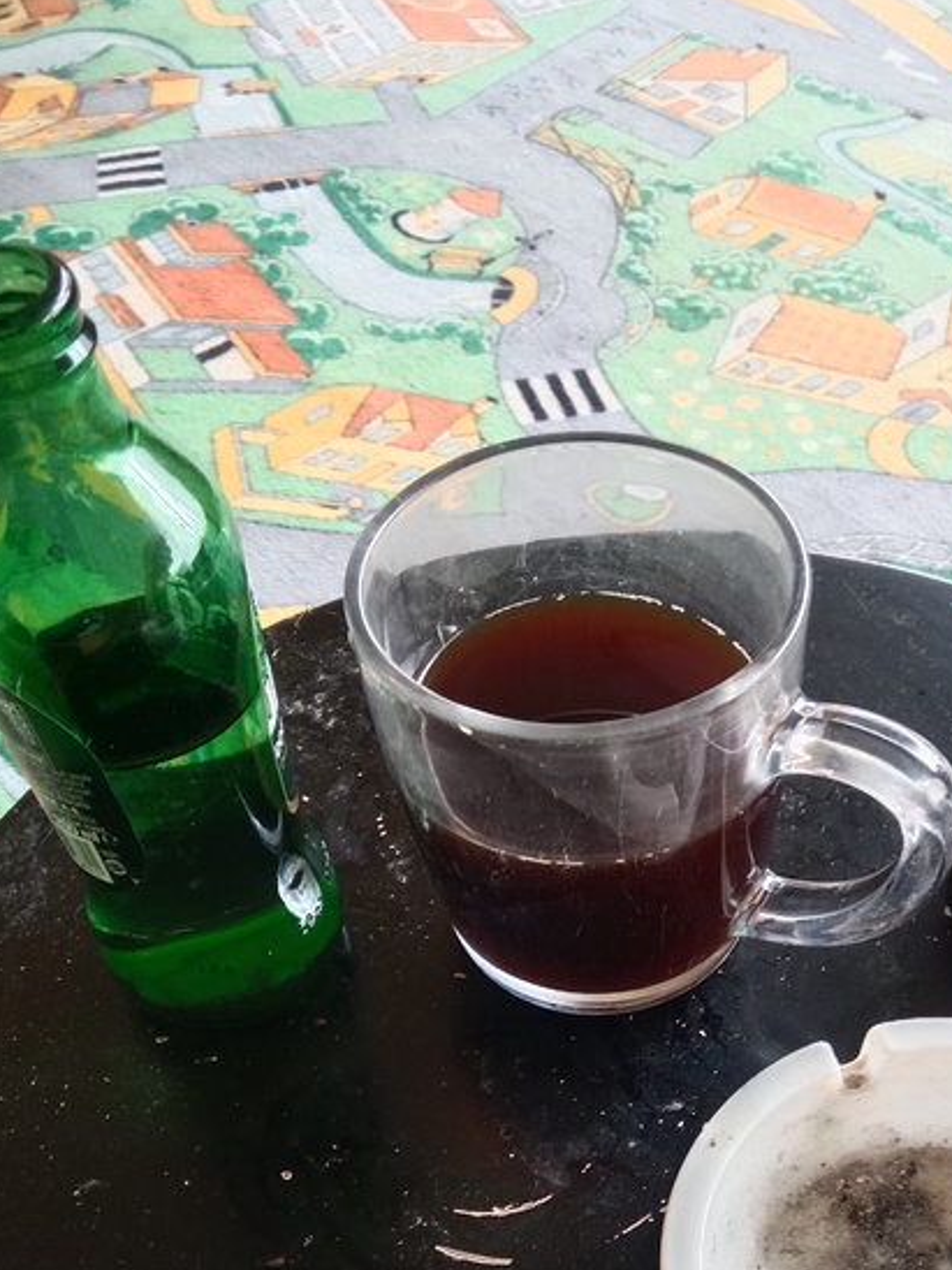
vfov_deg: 42.7
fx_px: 1540
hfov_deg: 33.9
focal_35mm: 42
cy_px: 1020
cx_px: 672
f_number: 2.2
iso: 242
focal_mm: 3.4
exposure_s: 1/33.3
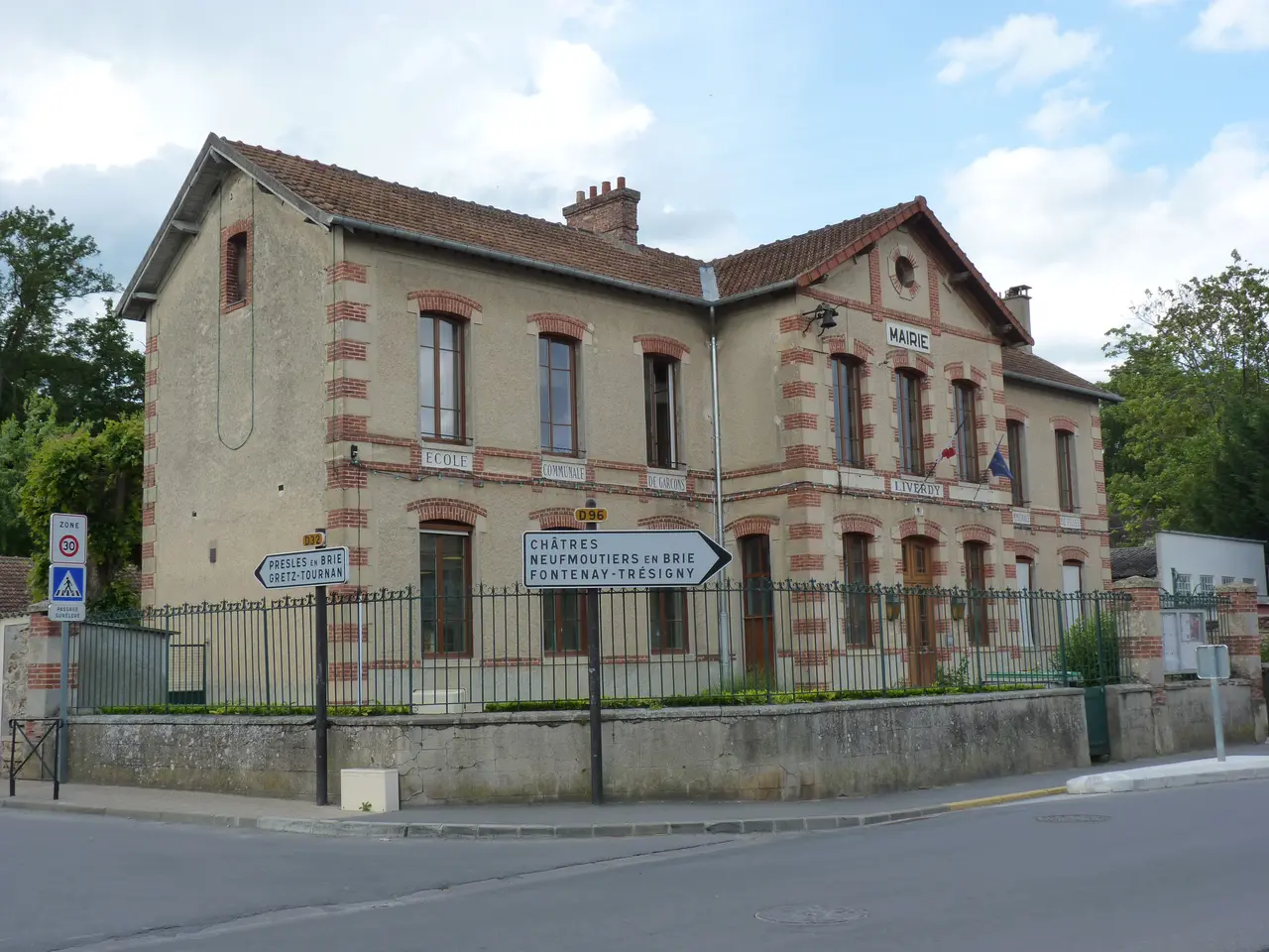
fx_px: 1466
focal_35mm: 40
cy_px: 476
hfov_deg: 46.8
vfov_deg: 36.0
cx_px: 634
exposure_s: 1/250
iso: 125
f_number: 4.5
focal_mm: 7.1
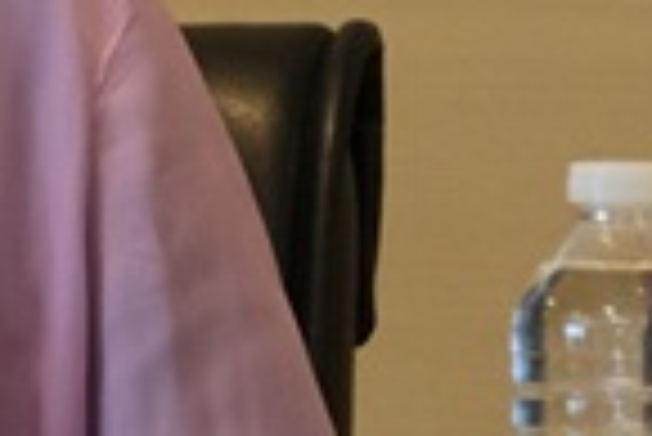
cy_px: 76
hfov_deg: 2.1
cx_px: -594
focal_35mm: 968
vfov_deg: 1.4
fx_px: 17549
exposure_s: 1/140
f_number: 4
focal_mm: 120
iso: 2500
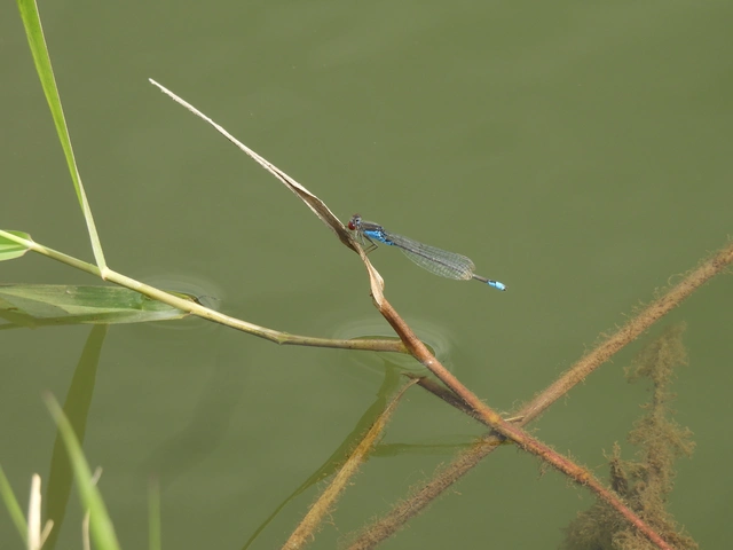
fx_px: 14823
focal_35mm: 700
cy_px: 275
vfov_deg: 2.1
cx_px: 366
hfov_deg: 2.8
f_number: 6.3
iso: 100
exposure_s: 1/250
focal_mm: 125
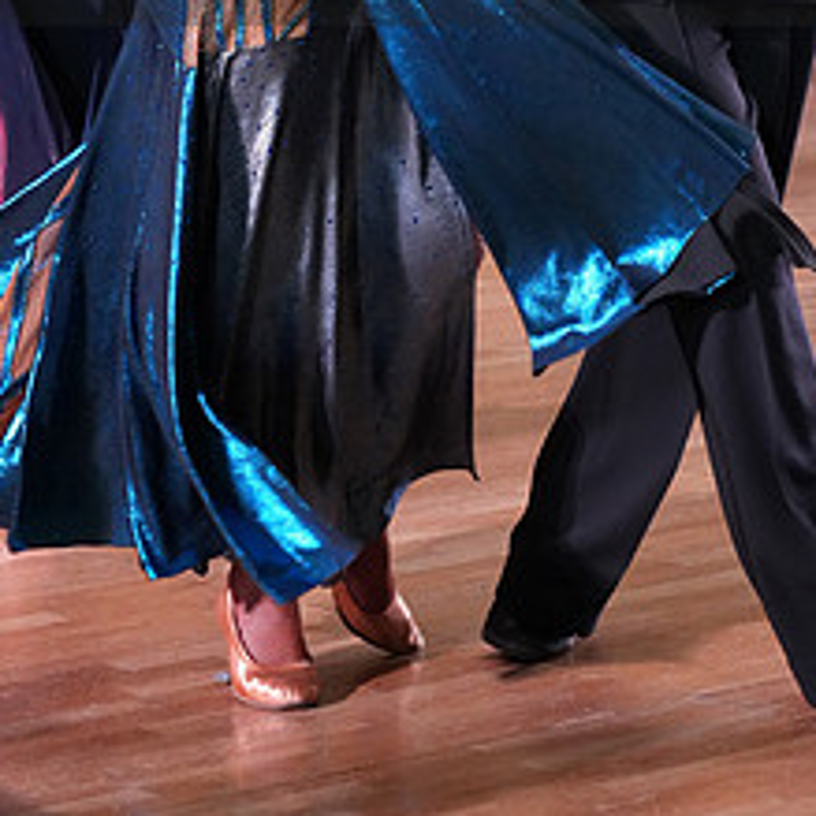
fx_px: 3547
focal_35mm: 133
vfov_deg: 12.9
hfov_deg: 13.1
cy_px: -97
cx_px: 471
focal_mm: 59
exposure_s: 1/320
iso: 5000
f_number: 5
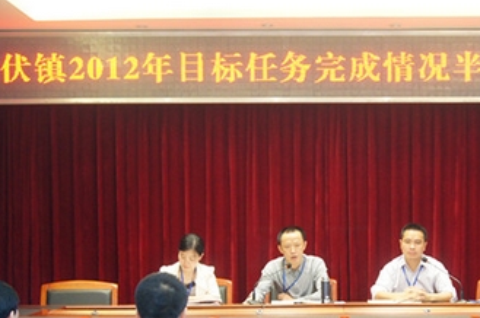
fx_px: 1169
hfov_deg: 23.1
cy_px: 252
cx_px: 322
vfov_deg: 15.4
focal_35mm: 88
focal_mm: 35
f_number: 4.5
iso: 1600
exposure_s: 1/20
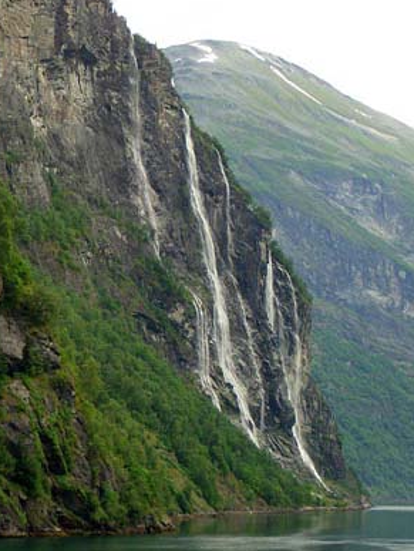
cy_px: 288
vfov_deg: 16.1
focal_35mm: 122
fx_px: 1942
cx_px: 179
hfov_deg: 12.2
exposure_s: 1/100
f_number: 7.7
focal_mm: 17.4
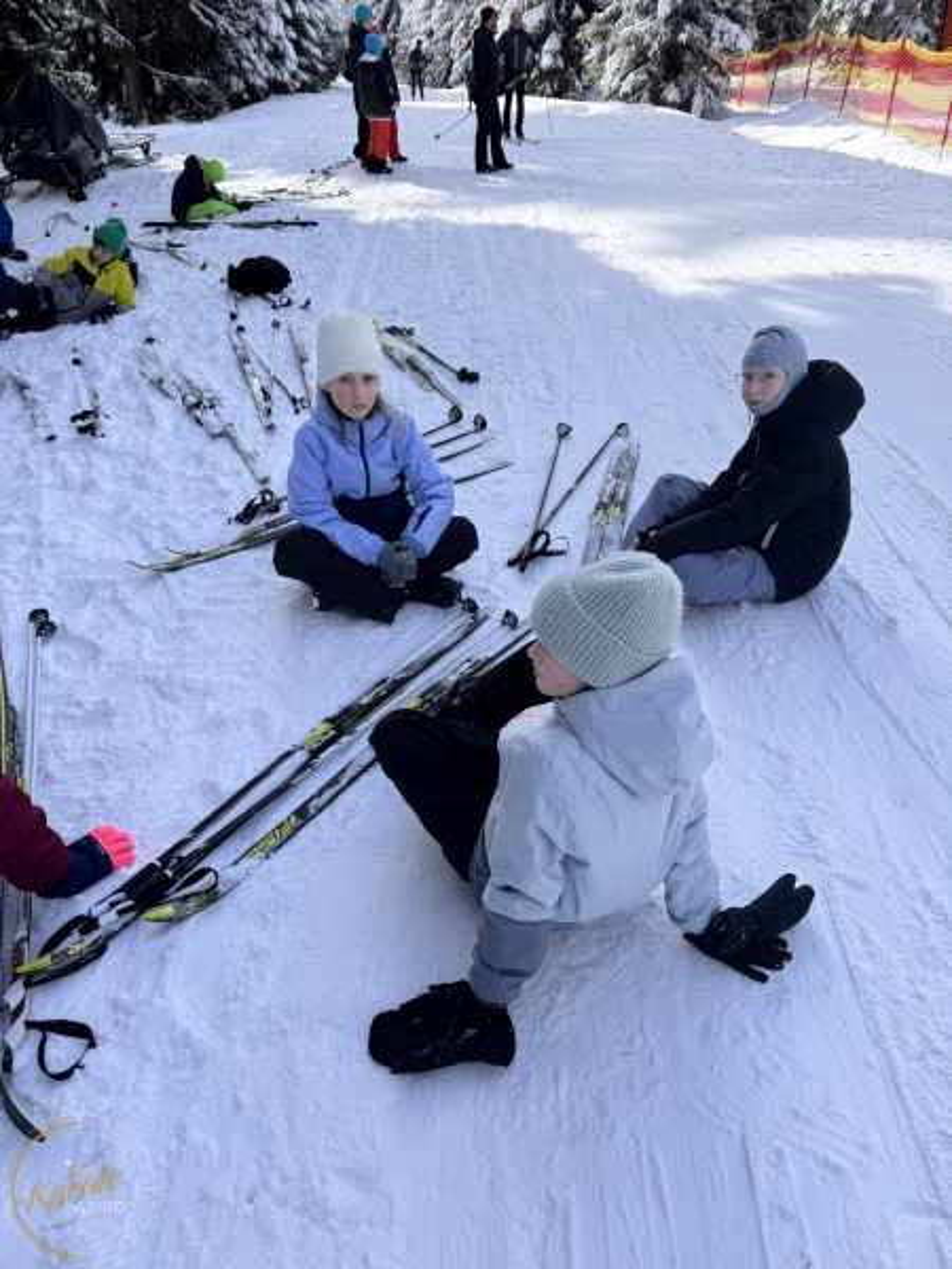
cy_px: 634
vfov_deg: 71.6
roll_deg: -4.9
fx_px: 880
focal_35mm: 24
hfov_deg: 56.8
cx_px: 476
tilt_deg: -28.0
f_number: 1.78
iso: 80
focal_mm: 6.76
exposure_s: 1/1818
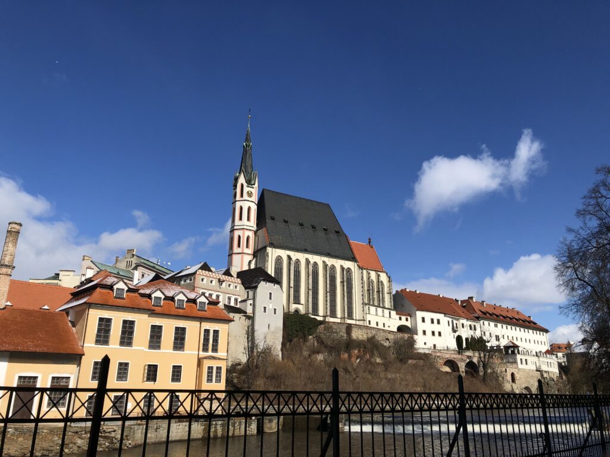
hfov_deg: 63.4
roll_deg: -0.4
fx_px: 493
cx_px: 305
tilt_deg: +16.8
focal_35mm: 28
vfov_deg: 49.7
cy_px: 228
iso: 25
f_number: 1.8
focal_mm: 3.99
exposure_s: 1/3690
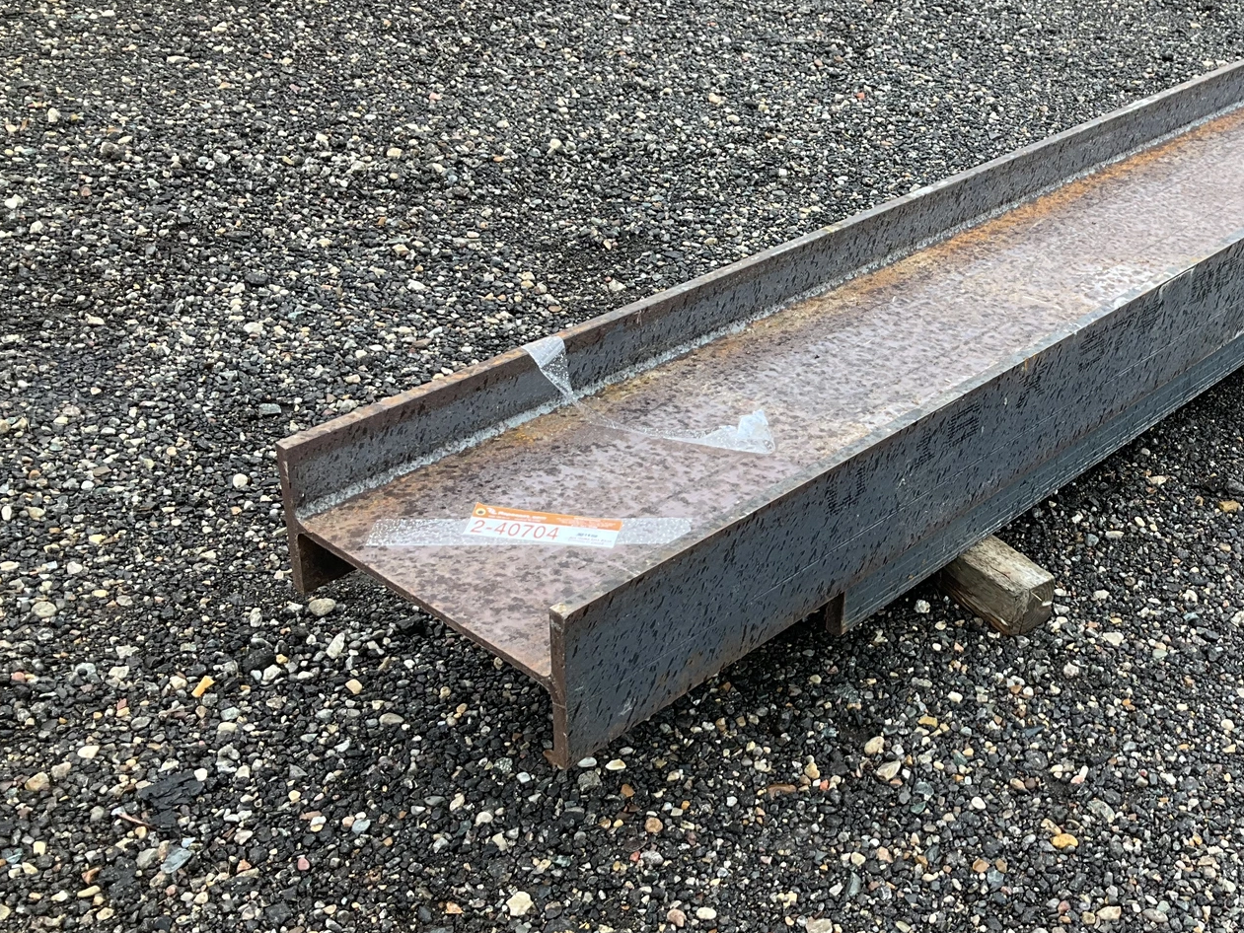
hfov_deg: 40.1
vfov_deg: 31.5
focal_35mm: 46
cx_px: 936
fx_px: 1653
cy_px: 476
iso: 20
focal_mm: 3
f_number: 1.8
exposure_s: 1/143
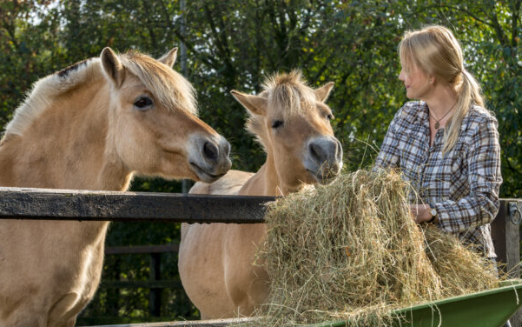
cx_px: 295
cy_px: 125
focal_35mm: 112
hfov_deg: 18.6
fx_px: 1594
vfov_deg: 11.7
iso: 100
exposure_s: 1/125
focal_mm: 86
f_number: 8
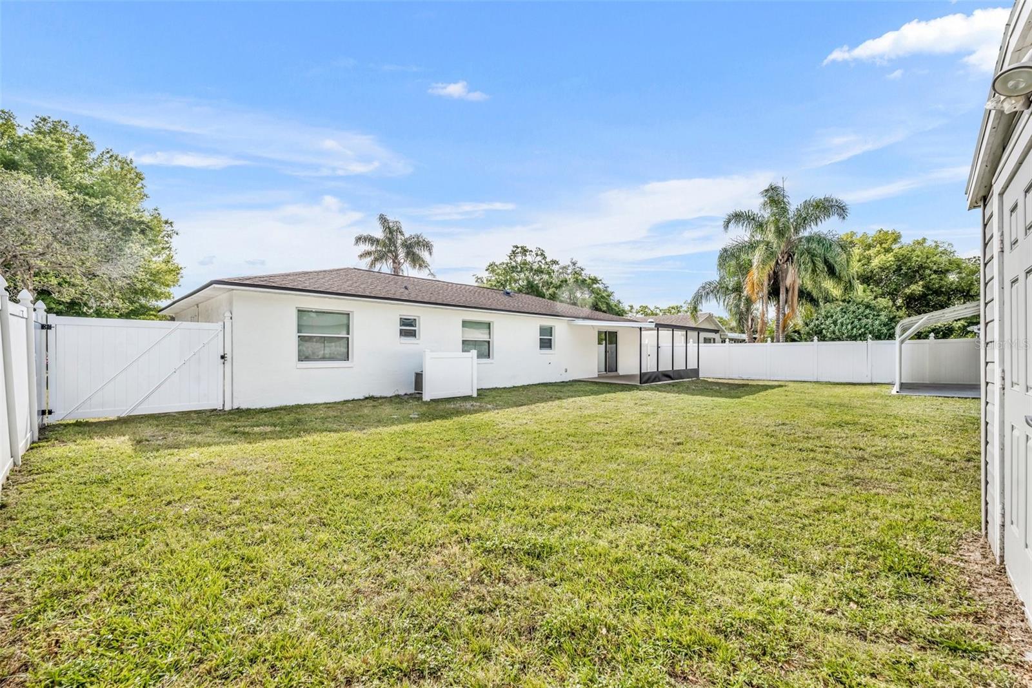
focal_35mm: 14
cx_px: 516
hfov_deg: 104.3
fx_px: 401
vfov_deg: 81.2
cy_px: 344
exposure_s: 1/1250
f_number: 8
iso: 400
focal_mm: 14
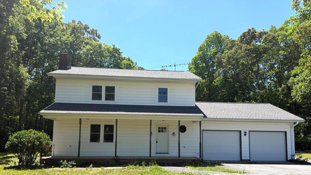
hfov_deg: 69.9
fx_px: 223
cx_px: 159
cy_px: 119
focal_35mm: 27
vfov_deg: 42.2
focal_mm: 6.76
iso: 80
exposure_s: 1/2445
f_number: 1.78
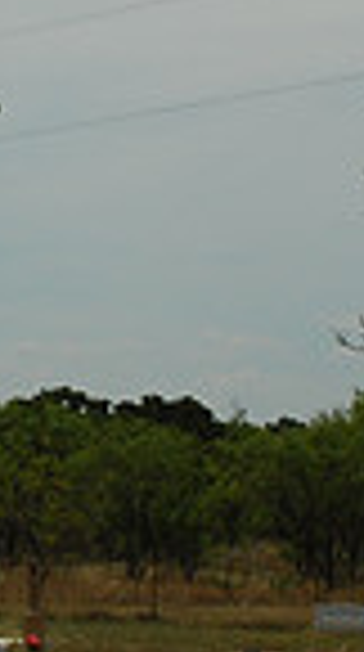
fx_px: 2829
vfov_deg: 13.1
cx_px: -189
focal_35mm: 164
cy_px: 241
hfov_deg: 7.2
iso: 200
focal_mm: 26
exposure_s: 1/250
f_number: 18
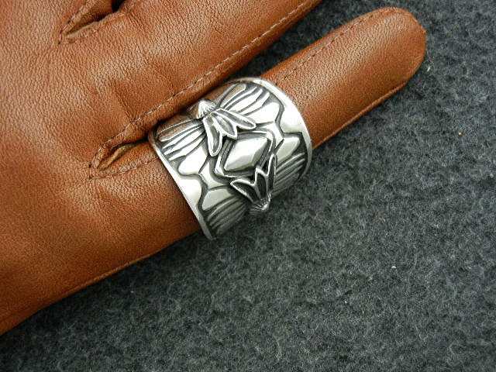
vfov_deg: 14.5
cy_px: 186
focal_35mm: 102
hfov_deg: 19.3
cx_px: 248
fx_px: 1462
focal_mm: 18.3
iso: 200
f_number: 4.5
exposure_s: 1/2.2
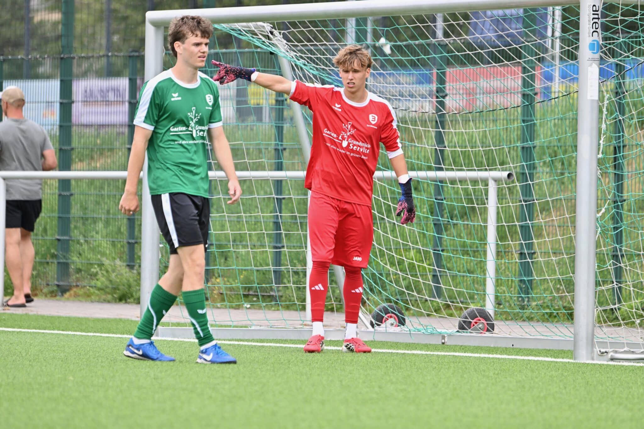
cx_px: 322
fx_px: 5366
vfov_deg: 4.6
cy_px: 214
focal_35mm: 300
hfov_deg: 6.9
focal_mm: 300
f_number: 5.6
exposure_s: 1/1600
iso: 560
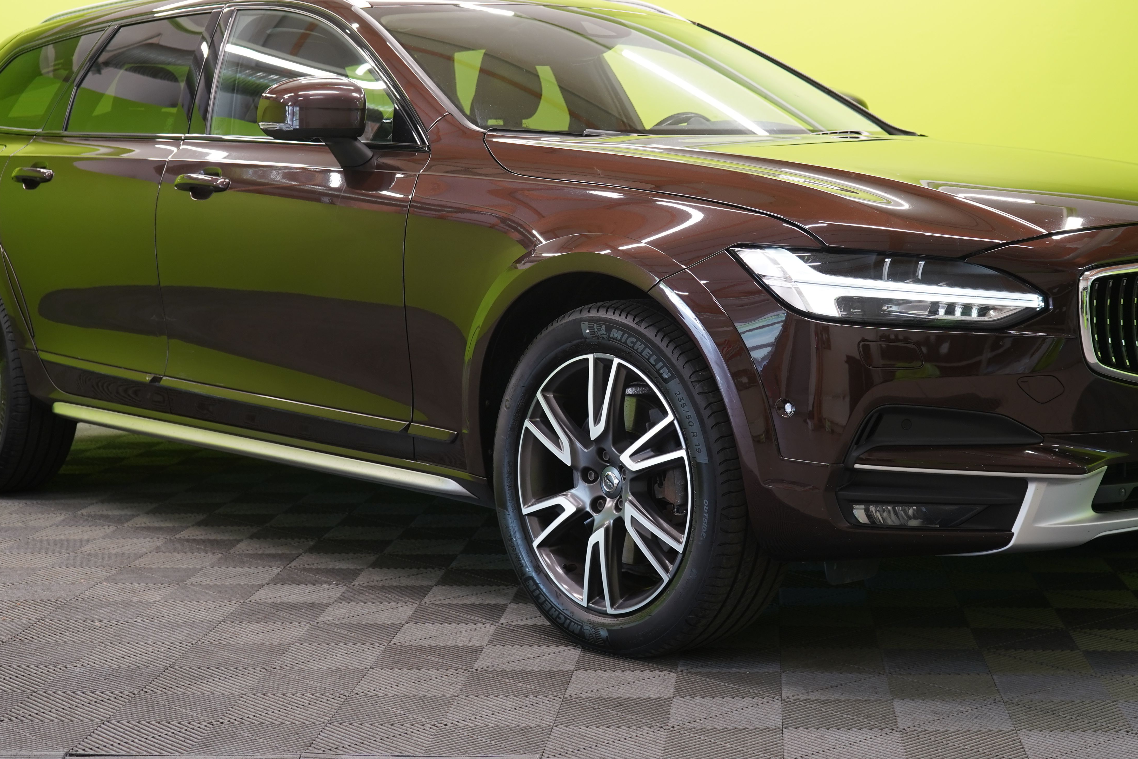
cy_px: 254
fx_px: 1991
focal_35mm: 63
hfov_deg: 31.9
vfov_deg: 21.5
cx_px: 611
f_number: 5
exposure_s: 1/20
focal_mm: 46
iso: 400
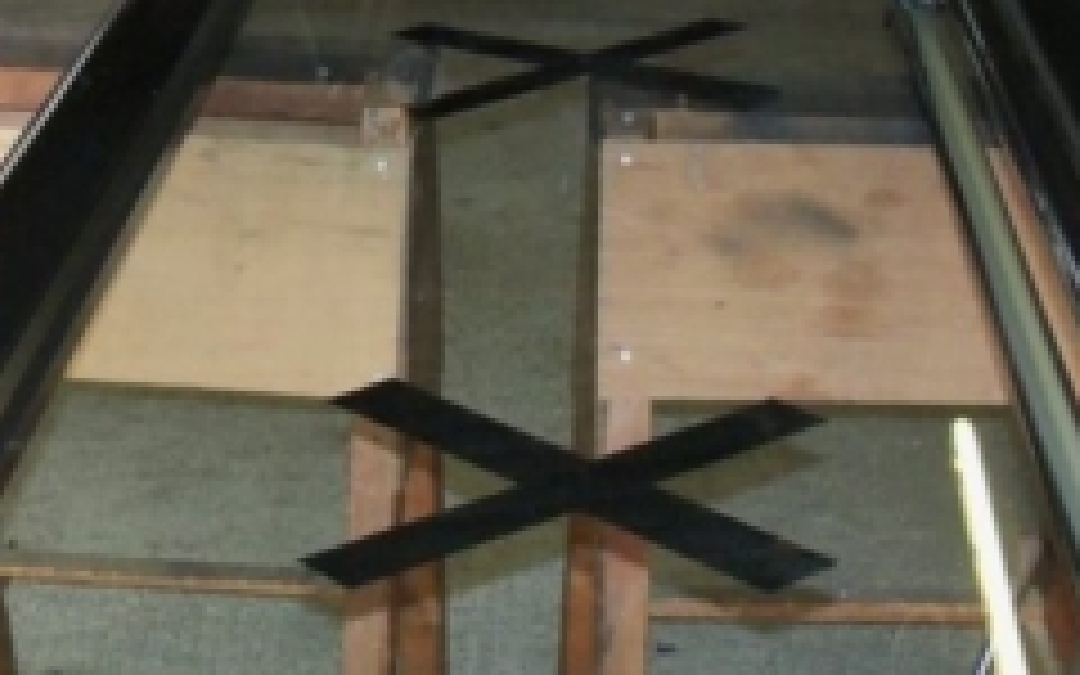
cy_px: 432
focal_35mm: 99
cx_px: 549
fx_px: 2914
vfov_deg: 13.2
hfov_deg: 21.0
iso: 250
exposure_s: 1/30
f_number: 3.5
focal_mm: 6.2
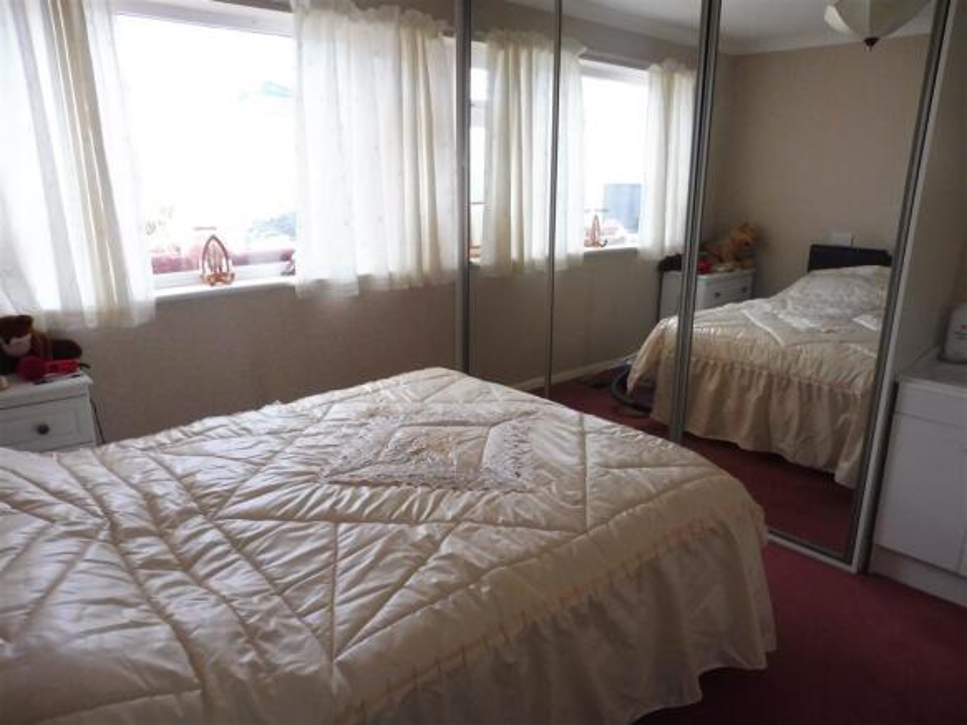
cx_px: 484
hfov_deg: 71.6
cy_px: 362
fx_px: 670
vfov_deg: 56.8
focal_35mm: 24
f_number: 3.3
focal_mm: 4.3
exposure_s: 1/60
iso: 400
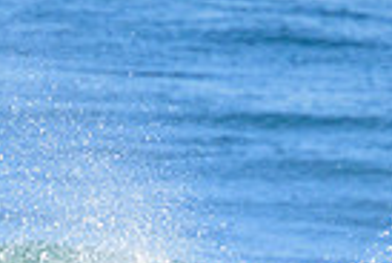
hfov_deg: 0.6
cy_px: 493
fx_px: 36863
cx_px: -140
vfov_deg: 0.4
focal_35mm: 3378
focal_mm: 800
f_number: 11
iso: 1250
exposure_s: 1/2000
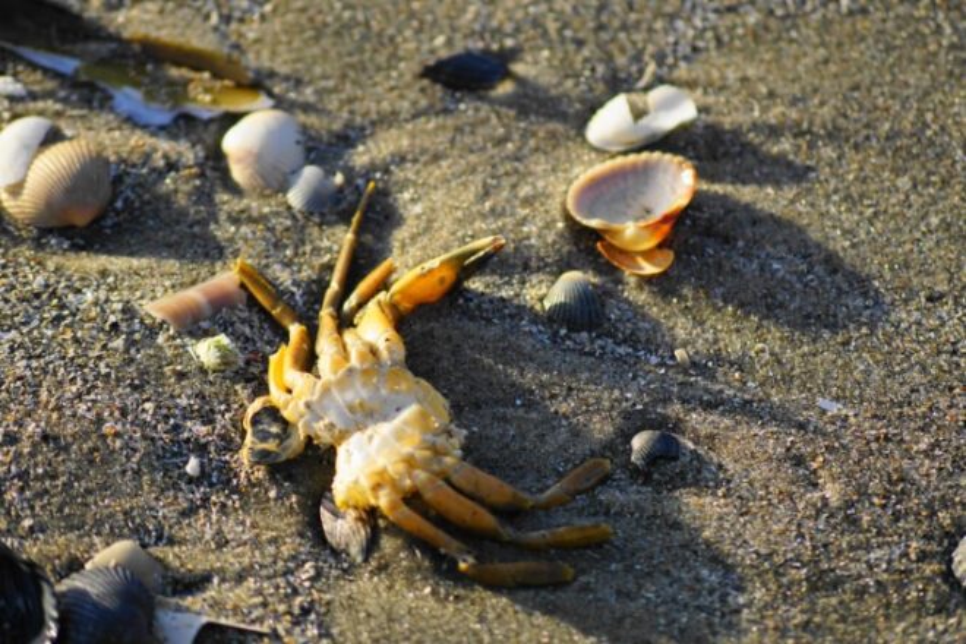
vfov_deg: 4.6
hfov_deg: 6.9
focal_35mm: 300
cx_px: 483
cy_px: 322
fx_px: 8049
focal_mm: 200
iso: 160
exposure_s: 1/320
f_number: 5.6
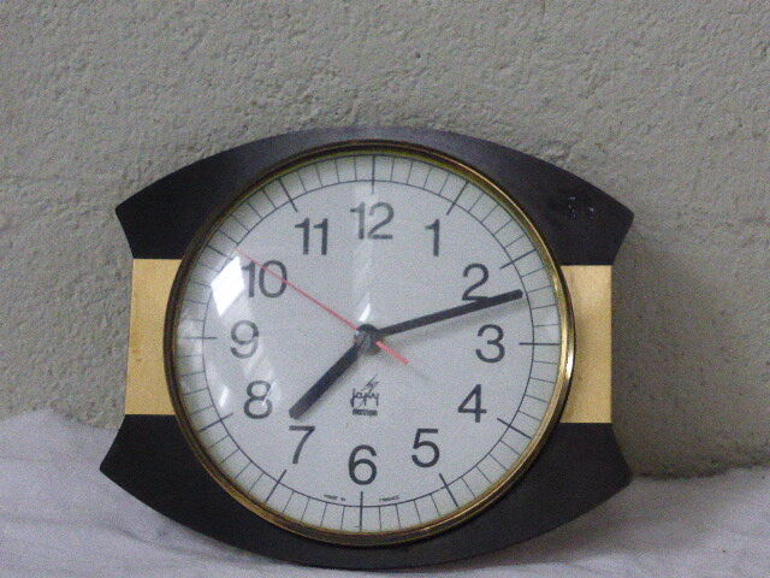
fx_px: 2313
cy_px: 289
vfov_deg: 14.2
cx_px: 385
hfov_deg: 18.9
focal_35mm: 104
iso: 1600
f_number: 5.3
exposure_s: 1/100
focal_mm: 17.1
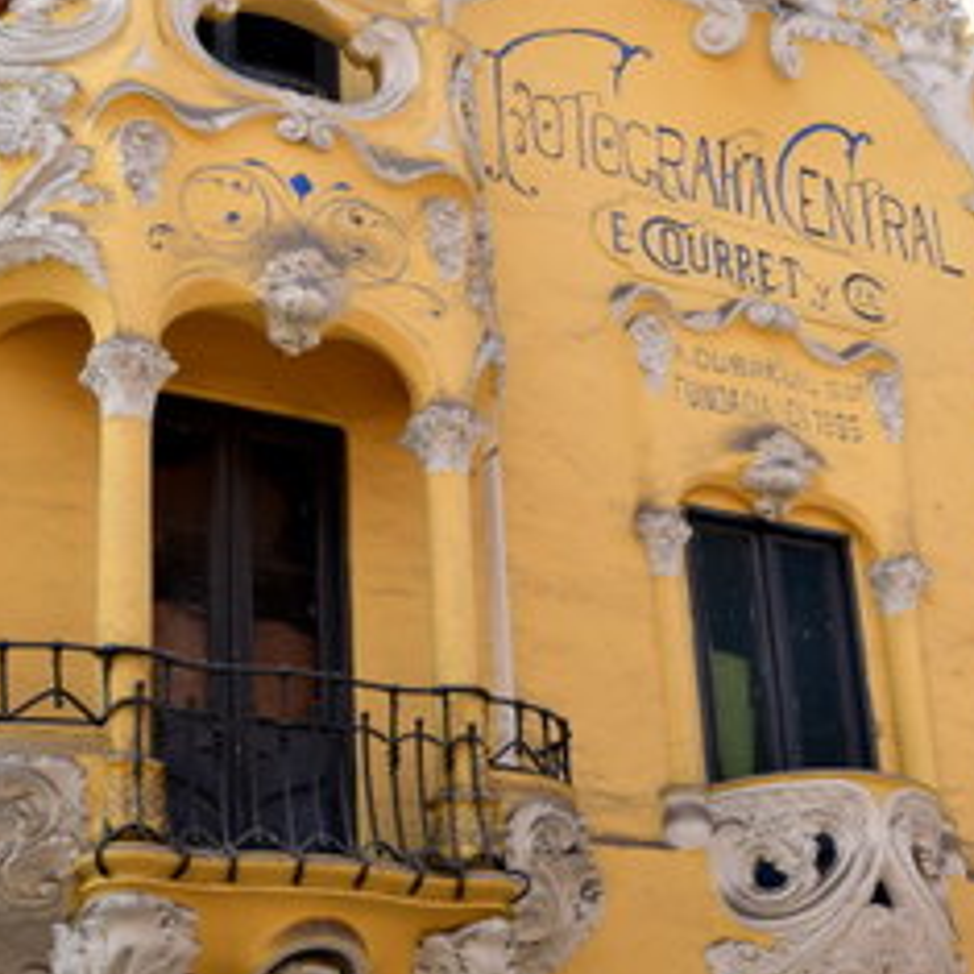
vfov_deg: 26.0
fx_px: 2069
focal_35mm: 65
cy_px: 195
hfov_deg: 26.1
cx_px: 738
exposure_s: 1/250
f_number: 10
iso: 400
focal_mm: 20
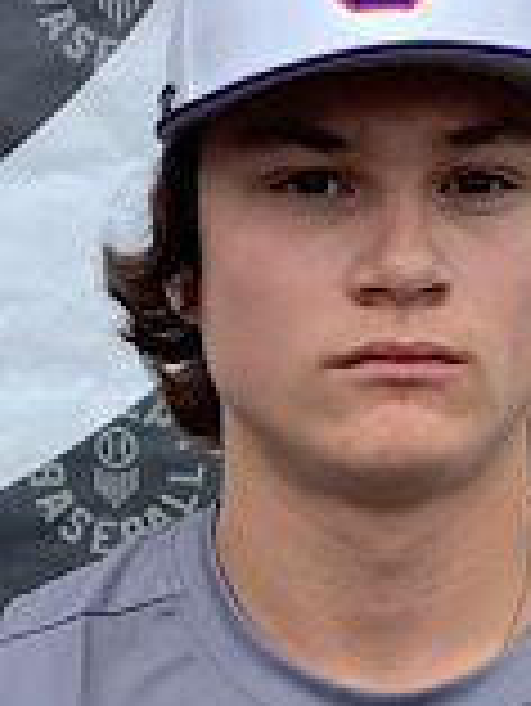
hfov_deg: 18.6
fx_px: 1614
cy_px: 728
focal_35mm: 79
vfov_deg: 23.5
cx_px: 387
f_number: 2.4
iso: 25
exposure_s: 1/485
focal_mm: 3.3
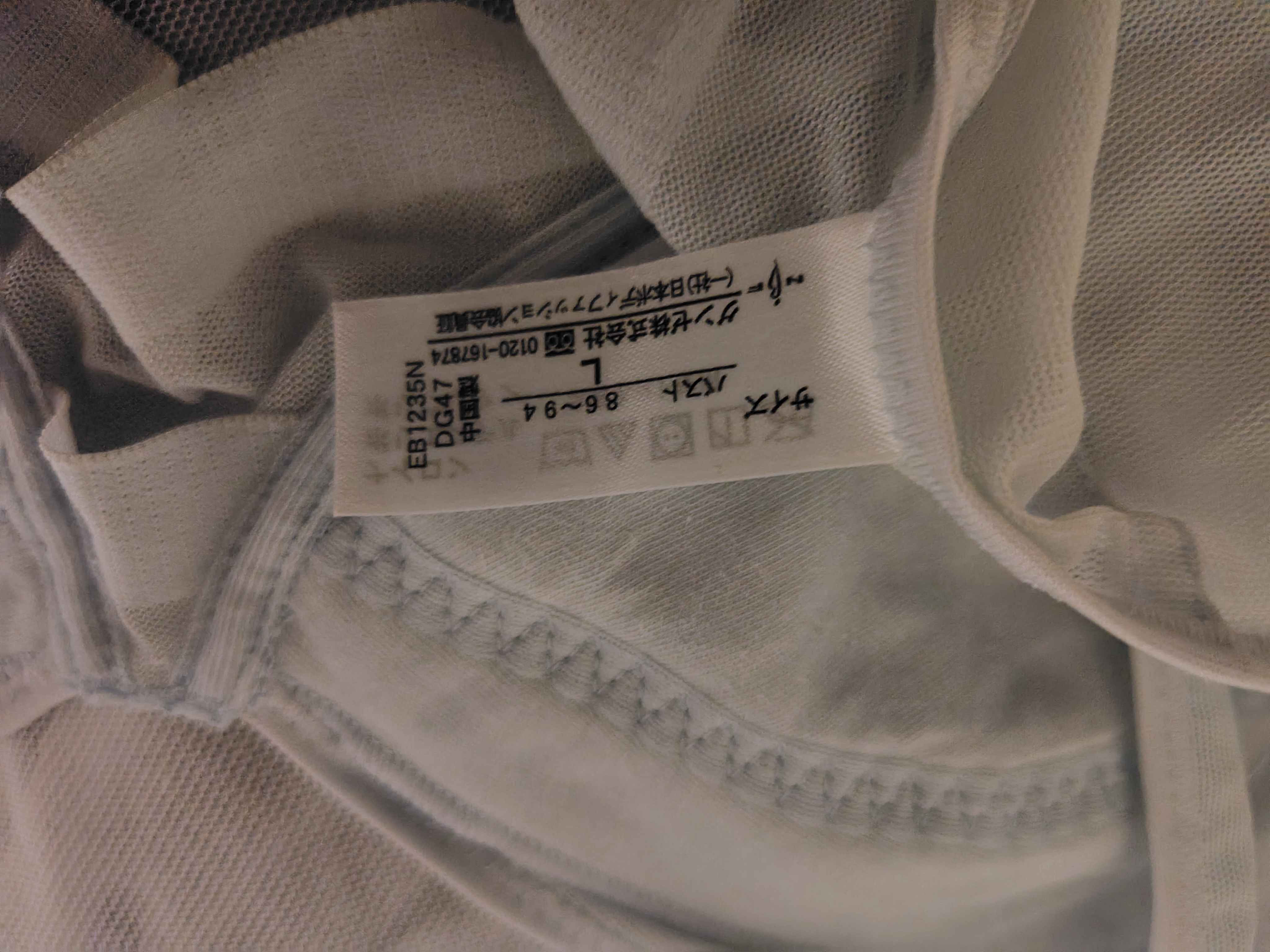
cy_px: 476
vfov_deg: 58.9
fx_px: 844
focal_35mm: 23
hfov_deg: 73.9
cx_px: 635
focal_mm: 5.6
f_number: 1.9
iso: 2346
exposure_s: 1/24
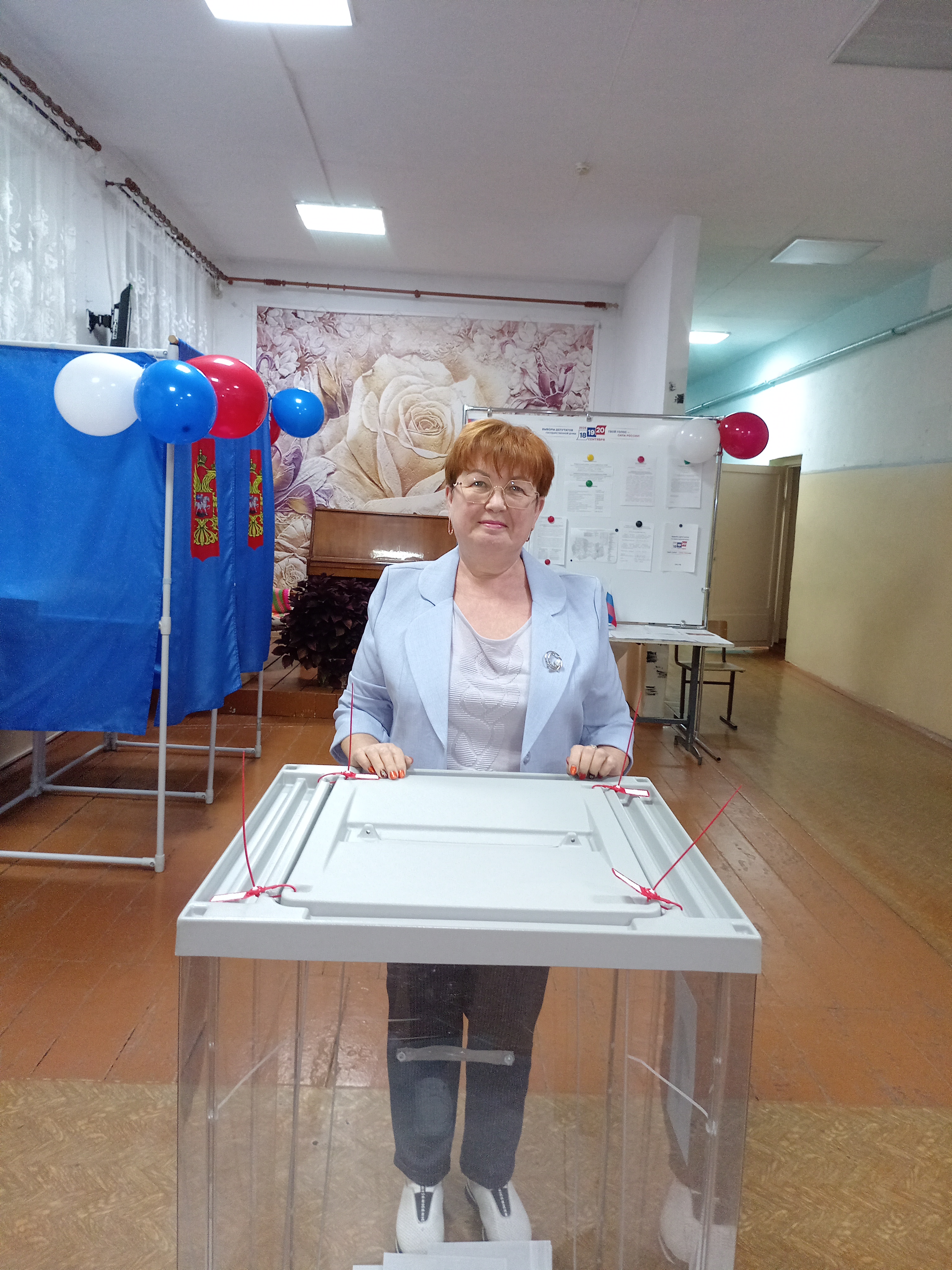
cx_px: 476
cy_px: 635
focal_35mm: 26
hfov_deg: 53.1
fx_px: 953
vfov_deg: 67.3
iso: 453
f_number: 1.8
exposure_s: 1/25
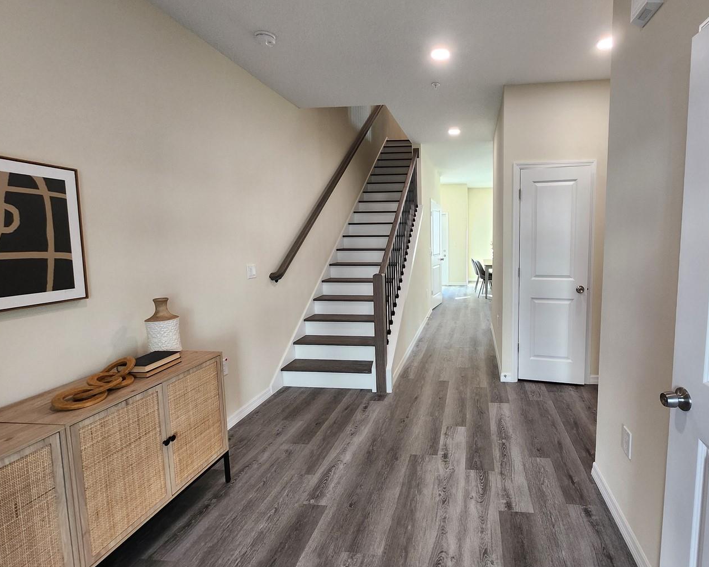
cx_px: 440
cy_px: 271
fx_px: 336
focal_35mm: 16
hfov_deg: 91.4
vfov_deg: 80.3
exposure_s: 1/60
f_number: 2.2
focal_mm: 1.74
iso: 125
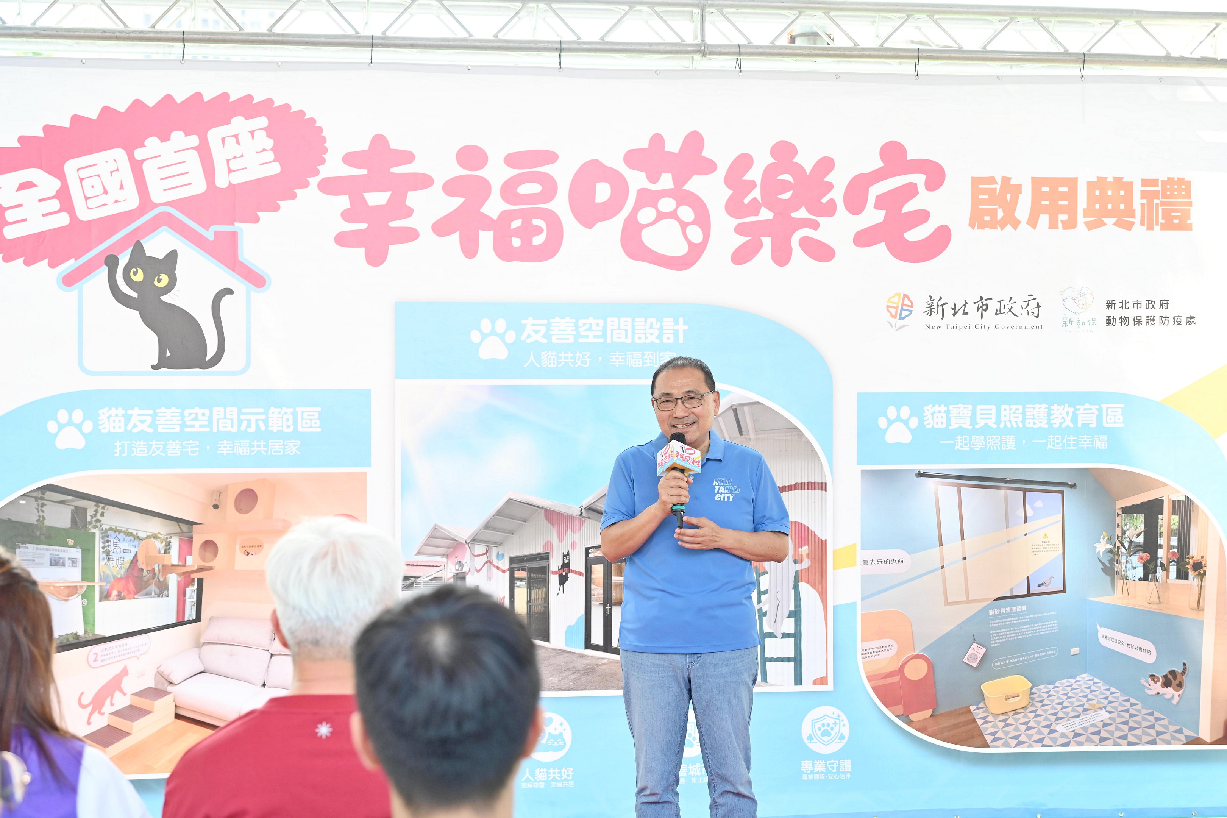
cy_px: 409
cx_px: 614
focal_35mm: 52
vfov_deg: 26.0
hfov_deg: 38.2
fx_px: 1772
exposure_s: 1/125
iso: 280
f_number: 4
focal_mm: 52
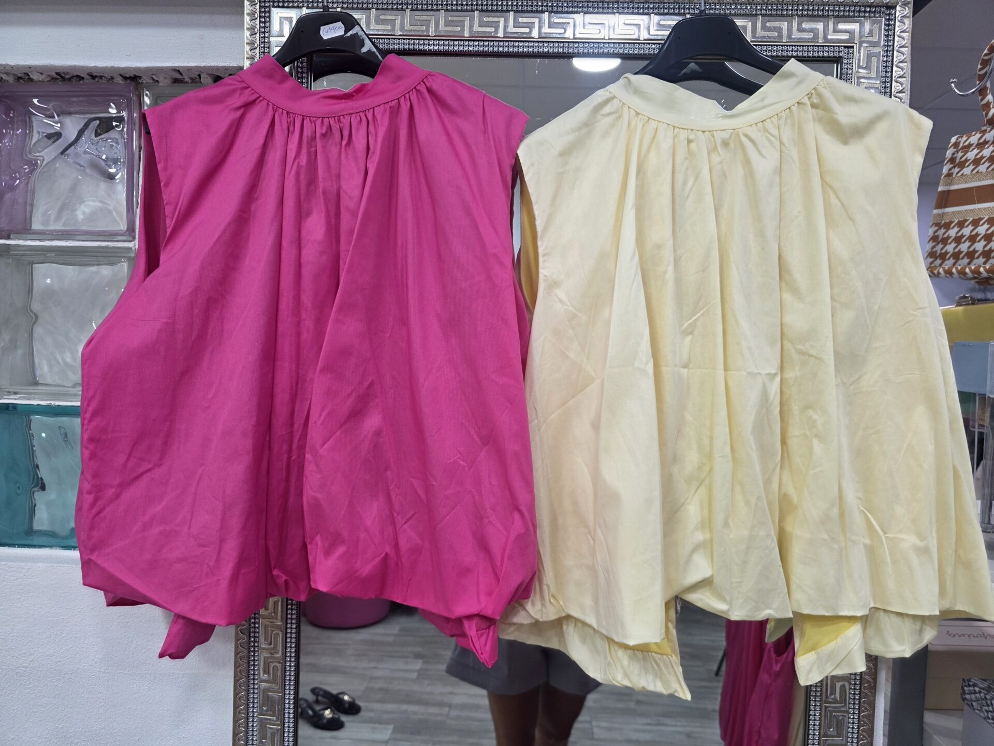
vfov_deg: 58.9
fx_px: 660
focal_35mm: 23
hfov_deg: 73.9
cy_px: 373
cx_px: 497
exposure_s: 1/100
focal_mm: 6.3
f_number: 1.7
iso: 80
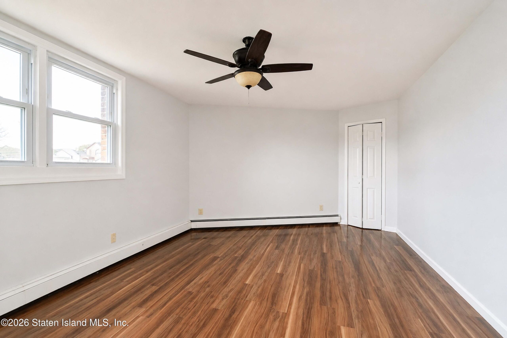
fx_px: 211
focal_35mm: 15
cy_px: 169
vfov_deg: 77.3
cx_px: 254
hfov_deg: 100.4
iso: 1600
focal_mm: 10
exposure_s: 1/80
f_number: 8
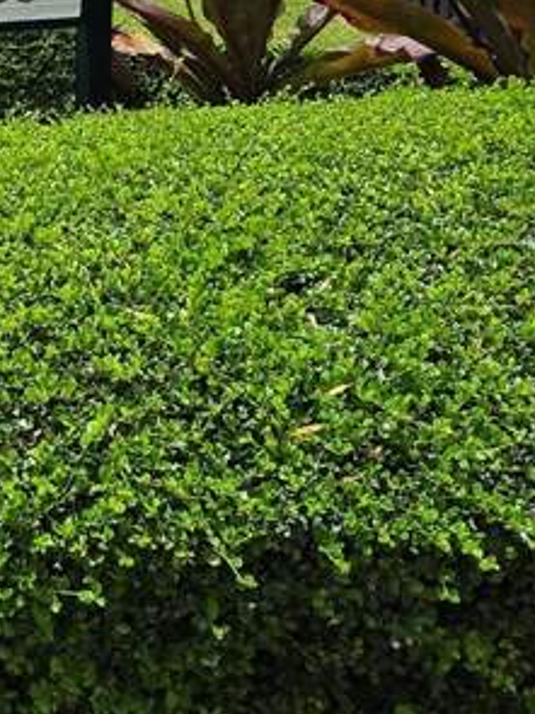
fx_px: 969
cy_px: 29
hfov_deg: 27.0
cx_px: -121
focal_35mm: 47
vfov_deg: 37.0
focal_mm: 2.2
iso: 32
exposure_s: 1/2797
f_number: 1.9
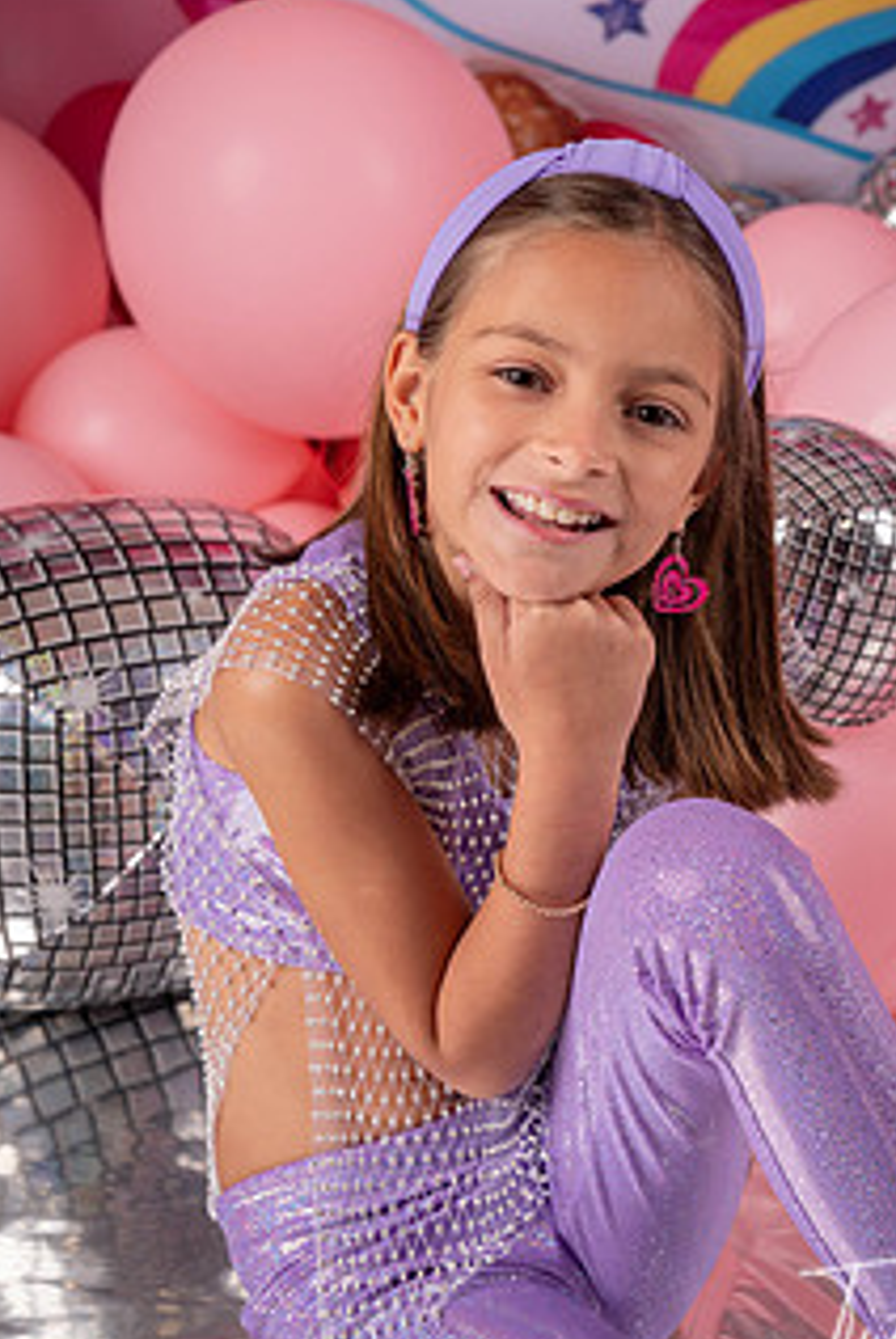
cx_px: 621
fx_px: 2905
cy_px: 524
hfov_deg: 17.5
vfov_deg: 25.9
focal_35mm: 78
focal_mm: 55
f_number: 5
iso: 160
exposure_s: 1/100
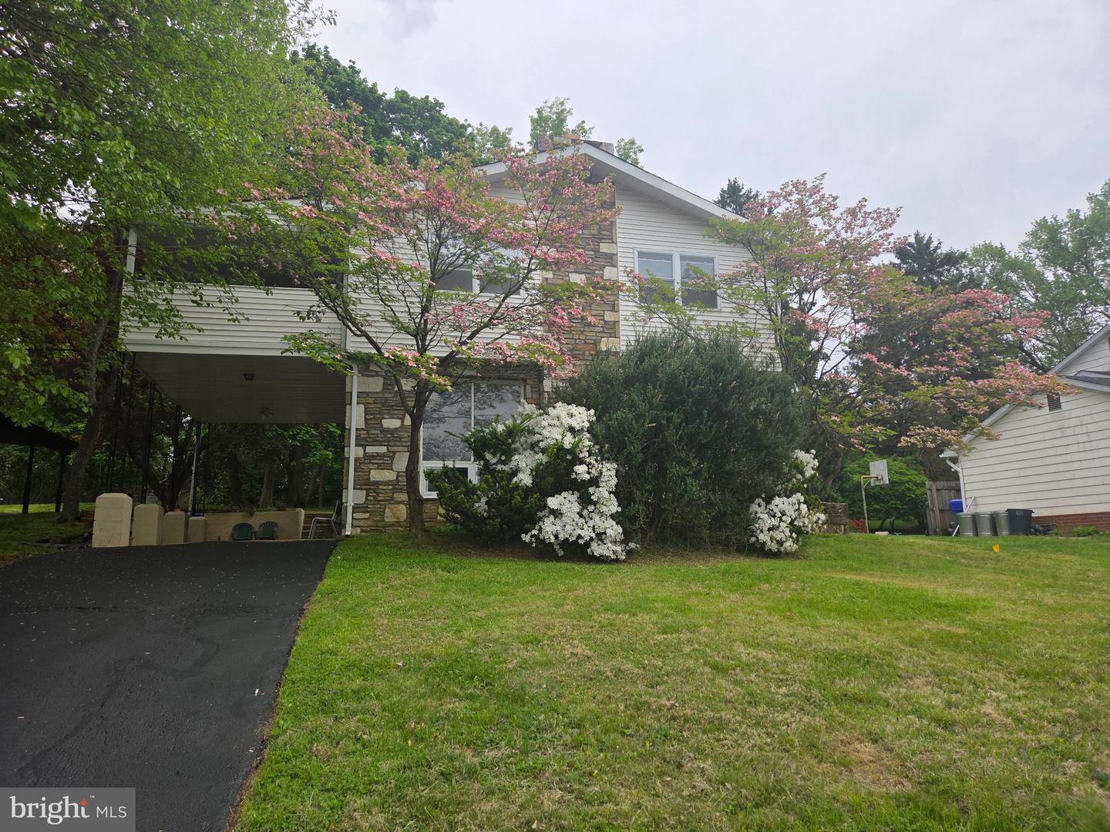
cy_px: 416
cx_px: 555
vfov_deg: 58.9
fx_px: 738
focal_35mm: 23
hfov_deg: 73.9
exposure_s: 1/3798
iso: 80
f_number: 1.8
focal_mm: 5.4
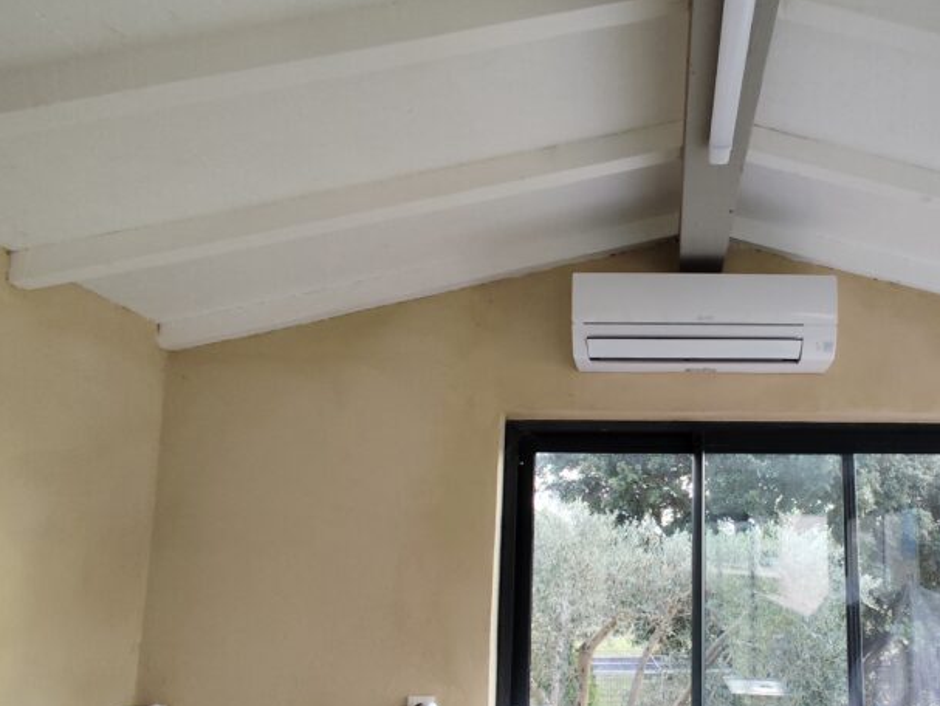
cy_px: 467
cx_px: 692
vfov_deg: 50.5
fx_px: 734
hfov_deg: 62.0
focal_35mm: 27
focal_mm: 1.65
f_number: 2.2
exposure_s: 1/100
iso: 50
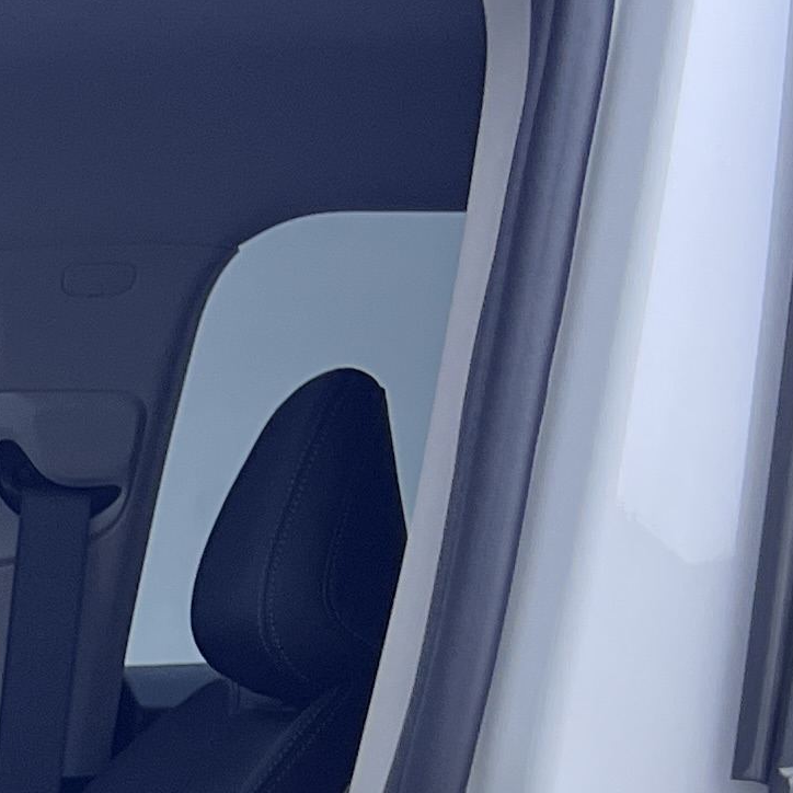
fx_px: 3318
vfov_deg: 12.9
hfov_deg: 12.2
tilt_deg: -12.1
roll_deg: -0.2
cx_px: -759
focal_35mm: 128
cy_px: 1214
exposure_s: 1/100
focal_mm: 5.7
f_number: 1.5
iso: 125
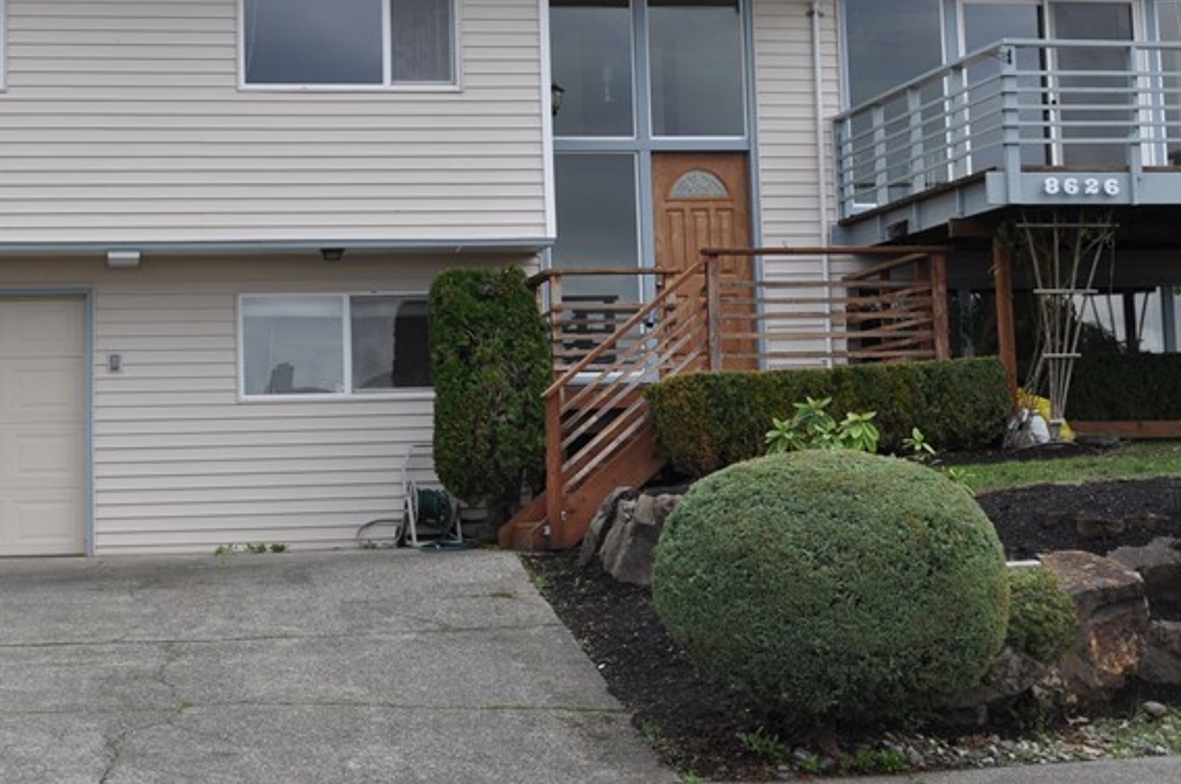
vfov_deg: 19.5
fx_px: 2260
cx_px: 532
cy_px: 195
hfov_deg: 29.3
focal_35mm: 69
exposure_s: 1/250
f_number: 8
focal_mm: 24
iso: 200
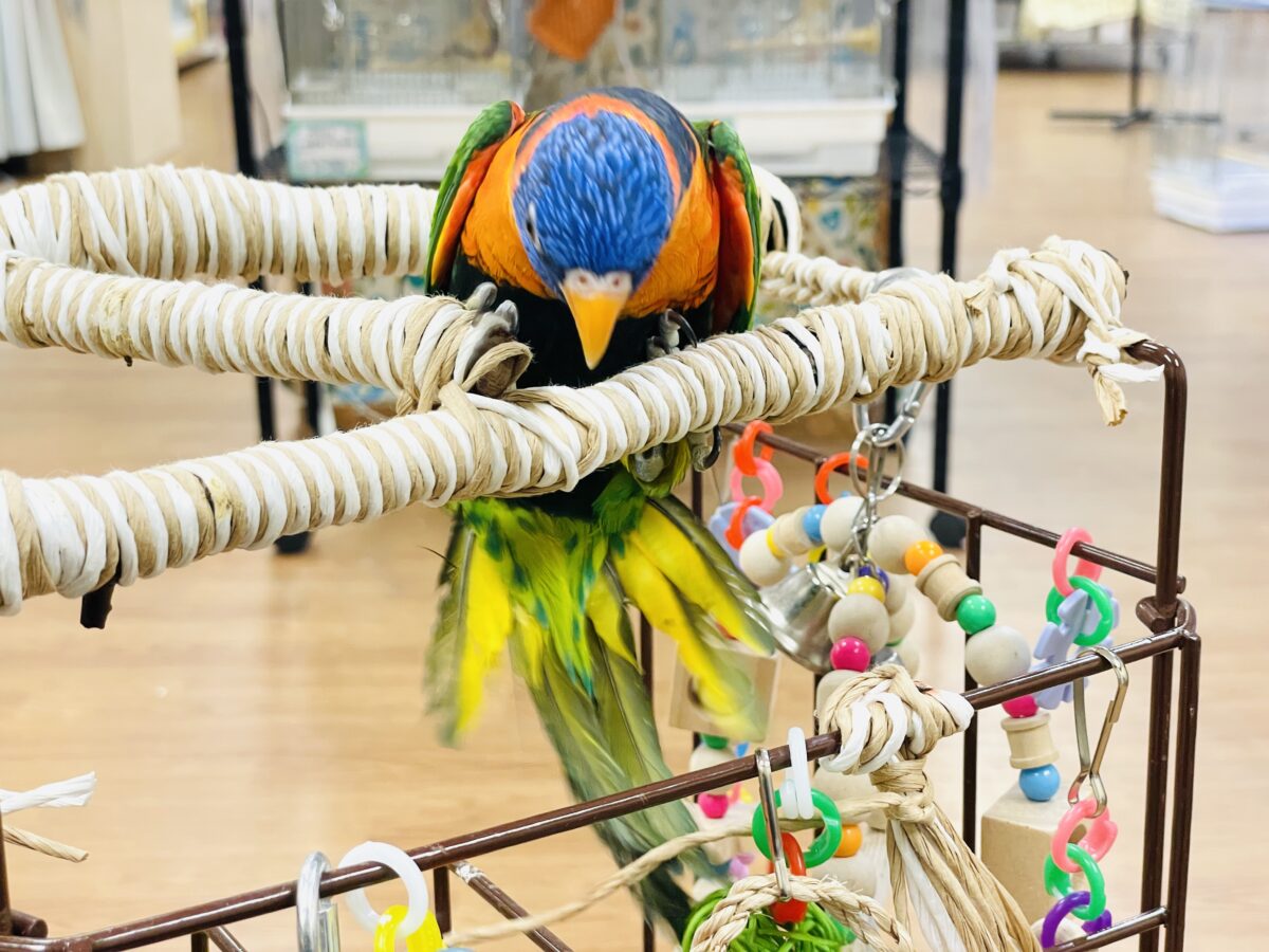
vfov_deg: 28.0
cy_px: 476
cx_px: 634
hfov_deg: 36.8
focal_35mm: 52
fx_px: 1906
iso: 160
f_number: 2
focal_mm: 6
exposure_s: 1/99
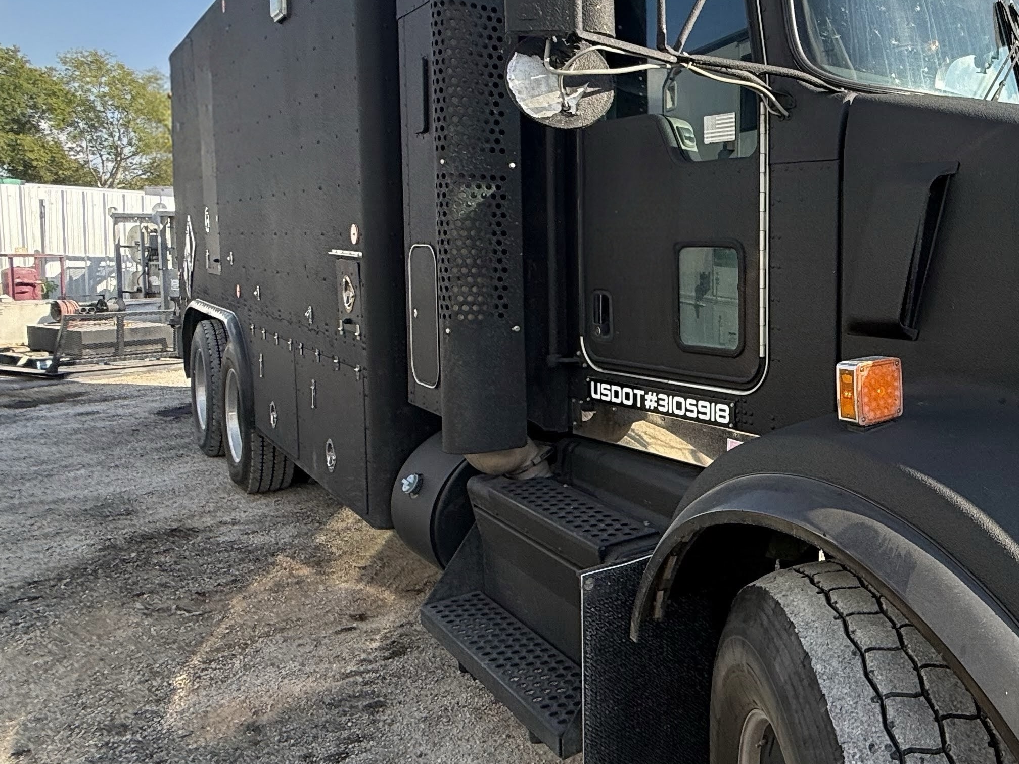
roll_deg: -2.3
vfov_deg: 49.5
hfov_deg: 54.9
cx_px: 922
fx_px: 824
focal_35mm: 28
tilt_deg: -2.0
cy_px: 313
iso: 20
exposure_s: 1/445
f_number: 2.2
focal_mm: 2.22
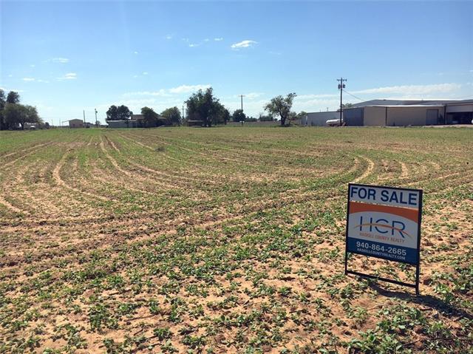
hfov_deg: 61.7
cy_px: 177
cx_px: 236
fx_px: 396
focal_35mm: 29
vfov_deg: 48.2
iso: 25
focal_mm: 4.15
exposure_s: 1/2959
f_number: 2.2
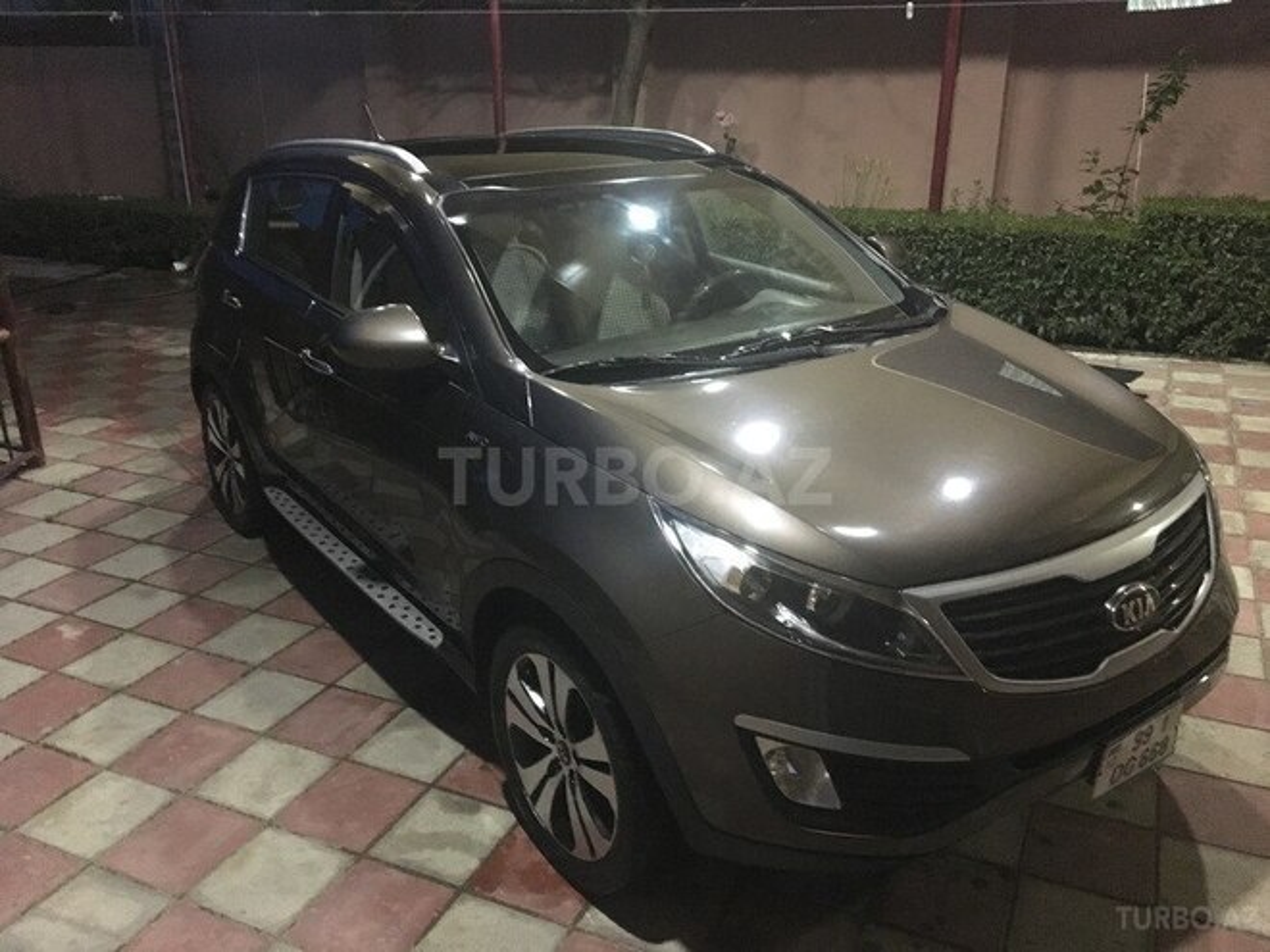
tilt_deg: -21.1
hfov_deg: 61.7
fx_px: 1064
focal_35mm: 29
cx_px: 635
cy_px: 476
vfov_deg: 48.2
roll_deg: +0.1
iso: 640
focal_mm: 4.15
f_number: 2.2
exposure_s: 1/17
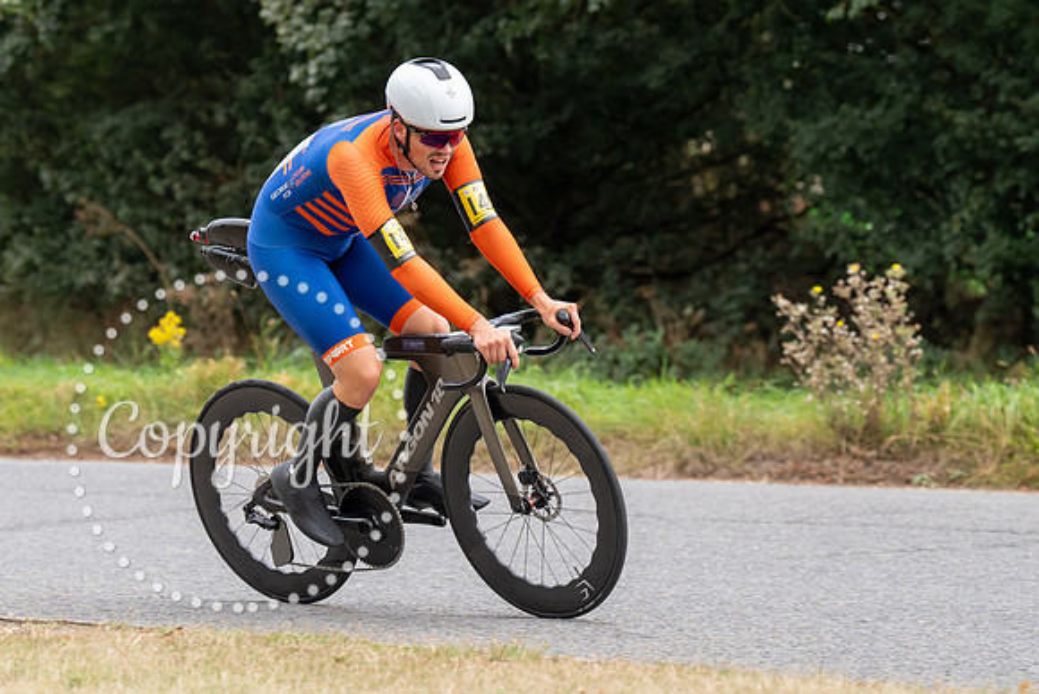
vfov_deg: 8.0
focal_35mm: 172
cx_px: 527
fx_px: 4969
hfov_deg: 11.9
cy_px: 217
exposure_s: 1/1000
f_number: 4
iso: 800
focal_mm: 120
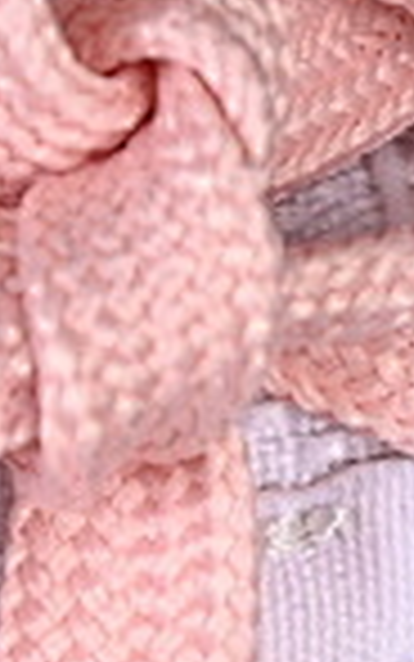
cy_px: 761
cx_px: -194
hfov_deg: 2.3
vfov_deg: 3.7
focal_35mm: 561
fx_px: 10118
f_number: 7.1
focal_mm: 50
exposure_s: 1/80
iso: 160
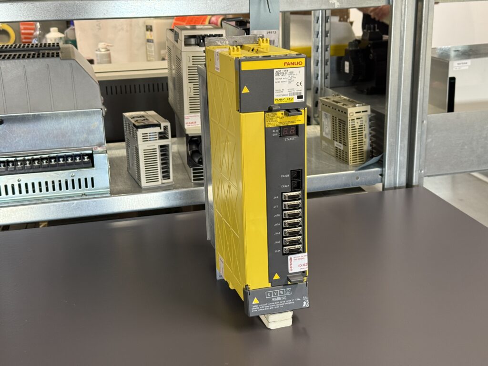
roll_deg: +1.5
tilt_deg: -18.0
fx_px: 677
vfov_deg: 30.3
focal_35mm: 48
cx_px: 244
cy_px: 183
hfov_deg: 39.7
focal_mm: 6.76
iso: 160
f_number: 1.78
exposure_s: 1/50
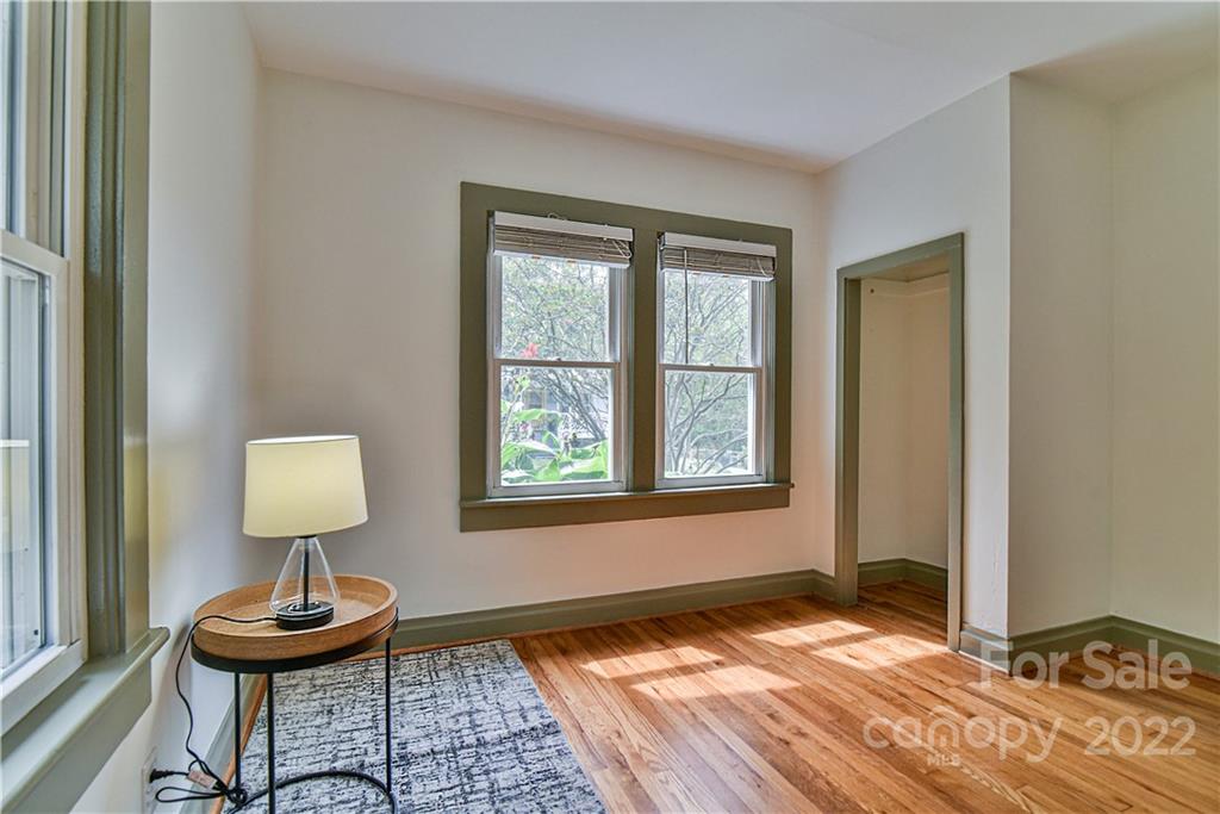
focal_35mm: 16
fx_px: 542
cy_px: 407
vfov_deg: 73.8
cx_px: 610
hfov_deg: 96.7
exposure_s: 1/200
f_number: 7.1
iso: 1600
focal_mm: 16
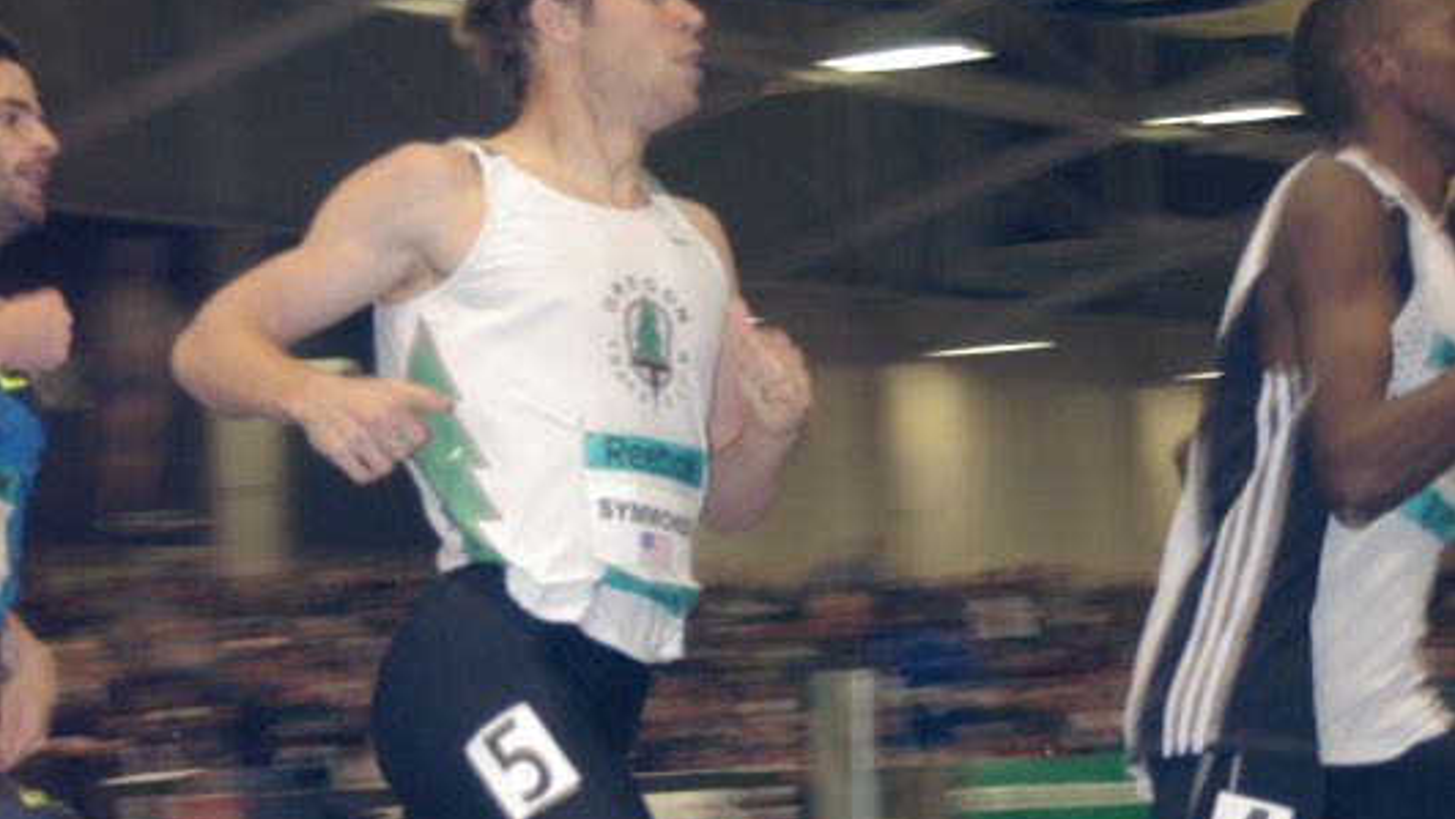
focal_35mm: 142
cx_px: 729
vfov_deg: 8.5
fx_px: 5480
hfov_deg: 15.1
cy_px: 641
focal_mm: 60
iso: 800
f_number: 5.6
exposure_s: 1/100
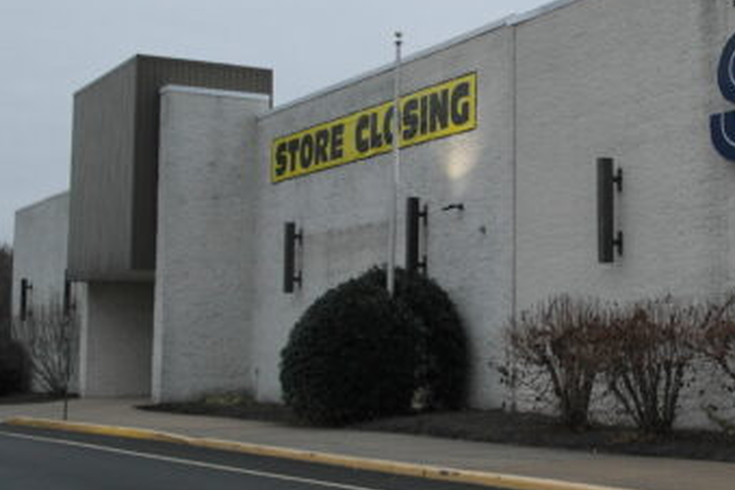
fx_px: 1388
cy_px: 234
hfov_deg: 27.7
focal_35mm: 68
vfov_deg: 20.0
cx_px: 761
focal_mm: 20
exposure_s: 1/50
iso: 400
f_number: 3.5
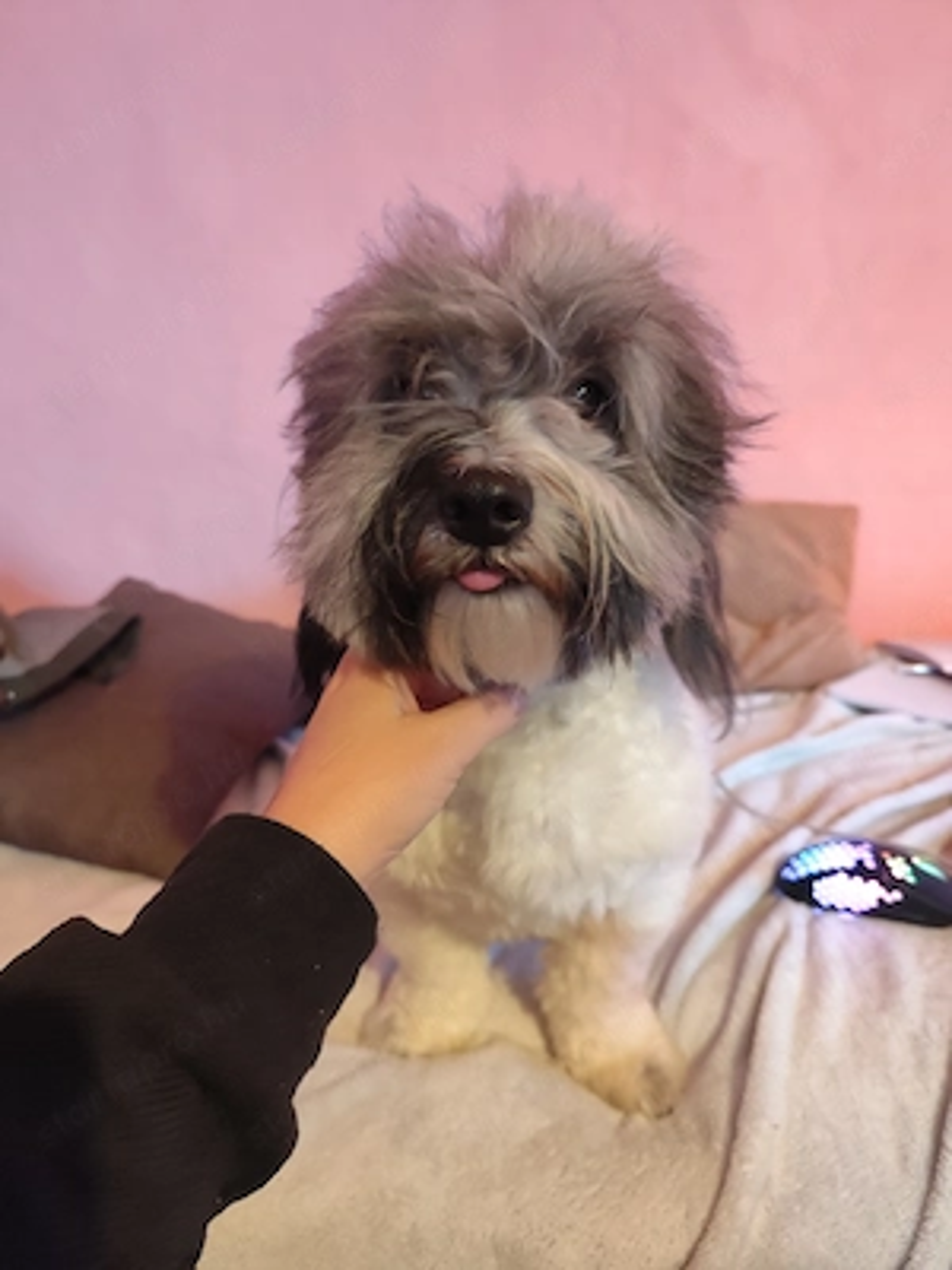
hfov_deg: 58.9
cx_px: 476
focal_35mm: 23
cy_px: 635
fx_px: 843
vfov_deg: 73.9
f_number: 1.65
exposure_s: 1/25
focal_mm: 6.14
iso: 2000
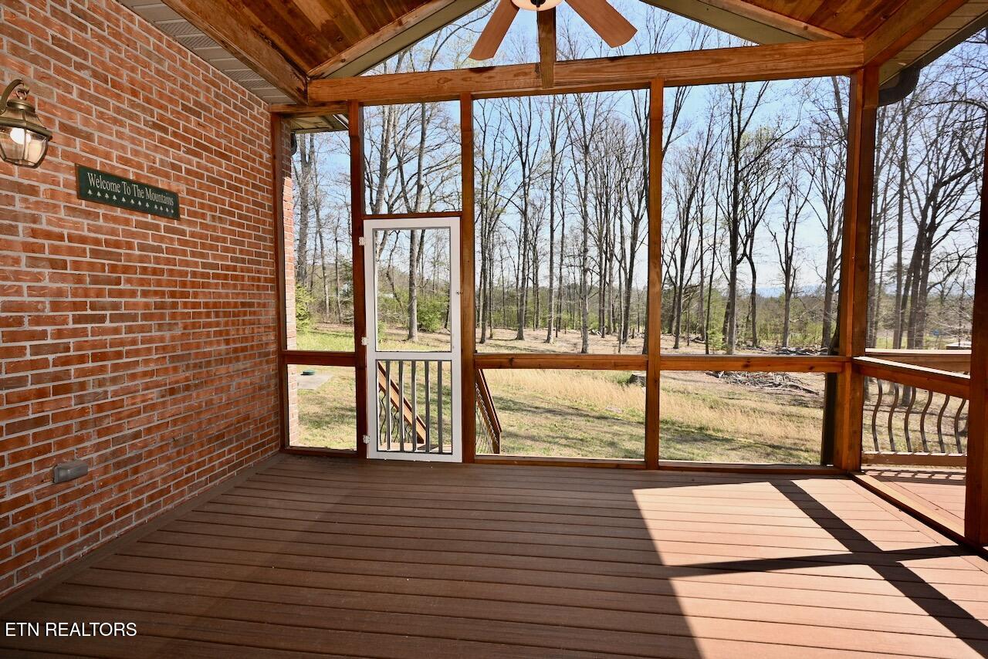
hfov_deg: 90.0
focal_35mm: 18
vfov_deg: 67.4
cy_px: 330
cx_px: 494
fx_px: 494
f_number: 6.3
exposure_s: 1/125
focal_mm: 12
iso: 100
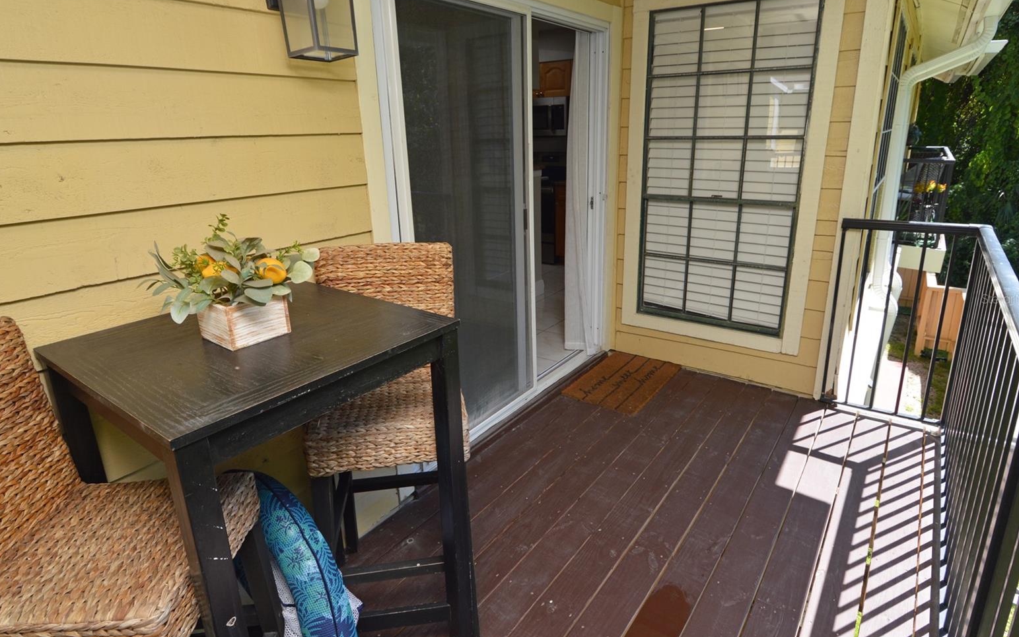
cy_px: 299
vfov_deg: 62.2
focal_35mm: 19
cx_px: 512
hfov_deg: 88.0
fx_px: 528
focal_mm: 12
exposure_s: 1/125
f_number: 5.6
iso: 140
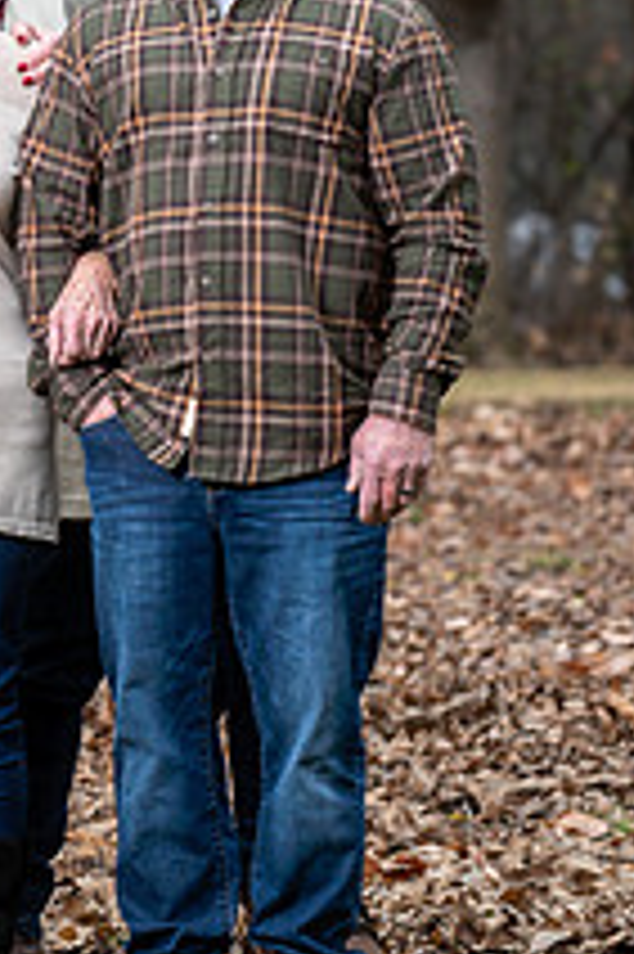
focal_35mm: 255
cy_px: 166
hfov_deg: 5.4
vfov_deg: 8.1
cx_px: -18
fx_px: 6747
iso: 200
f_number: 4
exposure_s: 1/125
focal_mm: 120
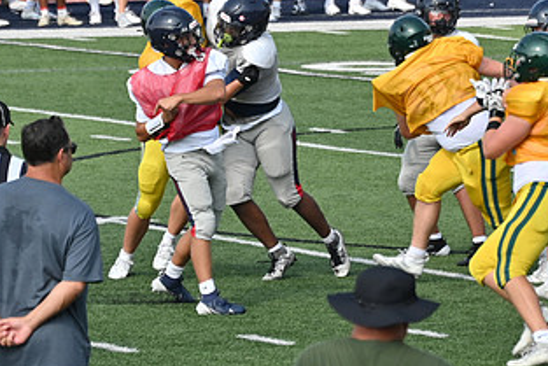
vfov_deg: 2.8
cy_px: 81
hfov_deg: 4.1
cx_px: 313
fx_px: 7614
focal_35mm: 500
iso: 200
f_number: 5.6
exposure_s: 1/800
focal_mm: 180
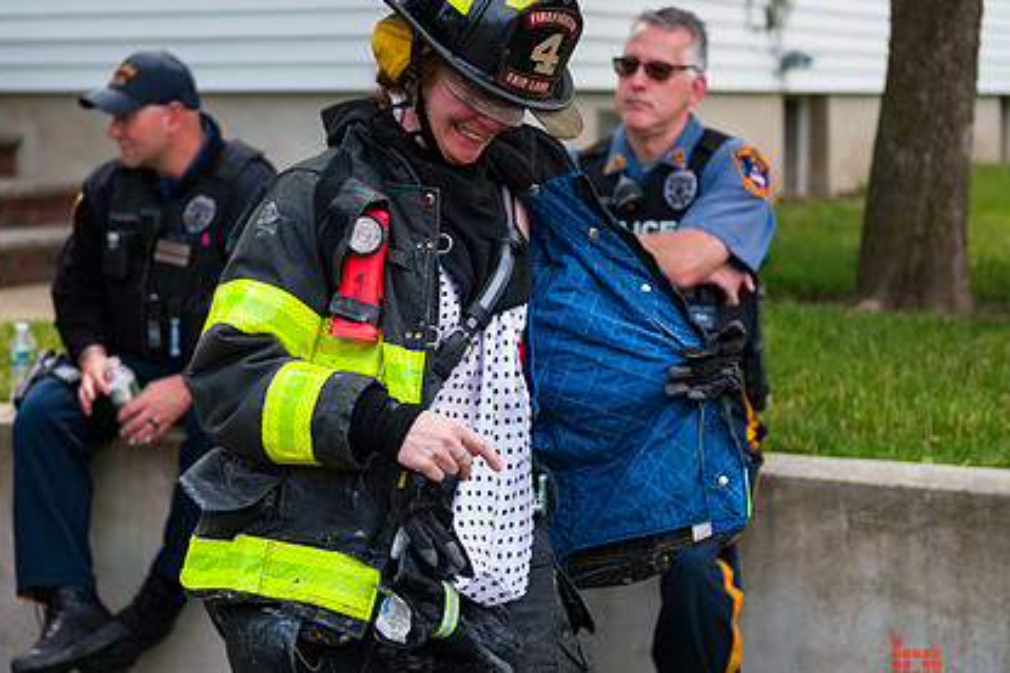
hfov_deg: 22.1
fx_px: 2580
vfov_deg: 14.8
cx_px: 359
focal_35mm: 92
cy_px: 296
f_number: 3.2
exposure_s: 1/1000
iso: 200
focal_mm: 66
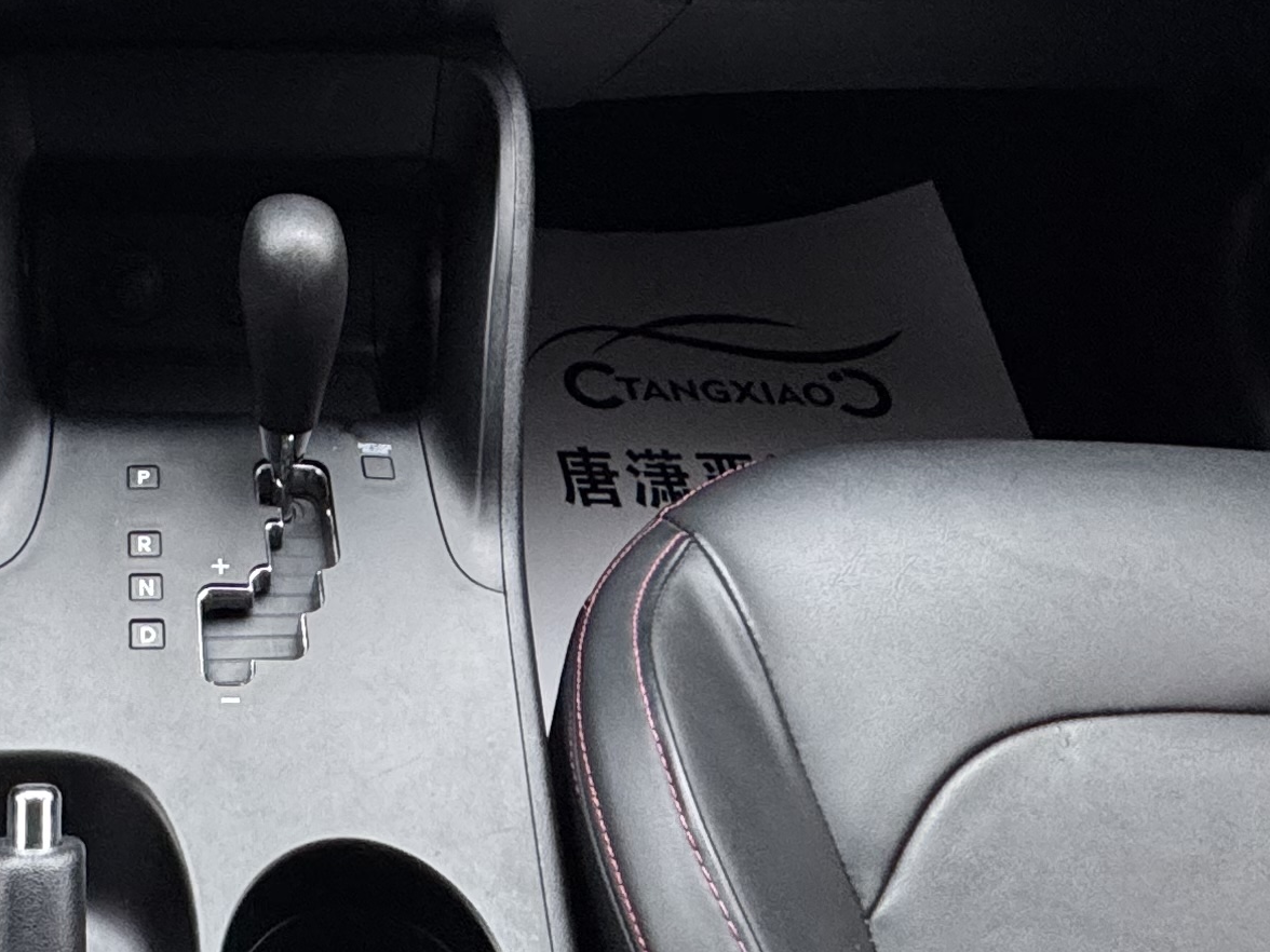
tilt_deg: -22.0
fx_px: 1761
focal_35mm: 48
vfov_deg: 26.3
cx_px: 114
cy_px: -247
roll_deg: -0.4
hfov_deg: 37.0
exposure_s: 1/99
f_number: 2.2
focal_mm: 2.22
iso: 200
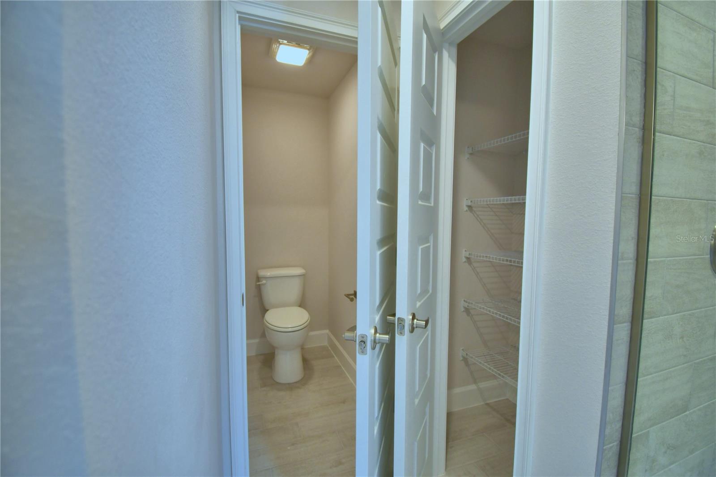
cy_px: 238
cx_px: 358
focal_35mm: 15
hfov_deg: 100.4
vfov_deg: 77.3
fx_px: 298
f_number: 4.5
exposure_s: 1/60
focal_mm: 10
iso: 400
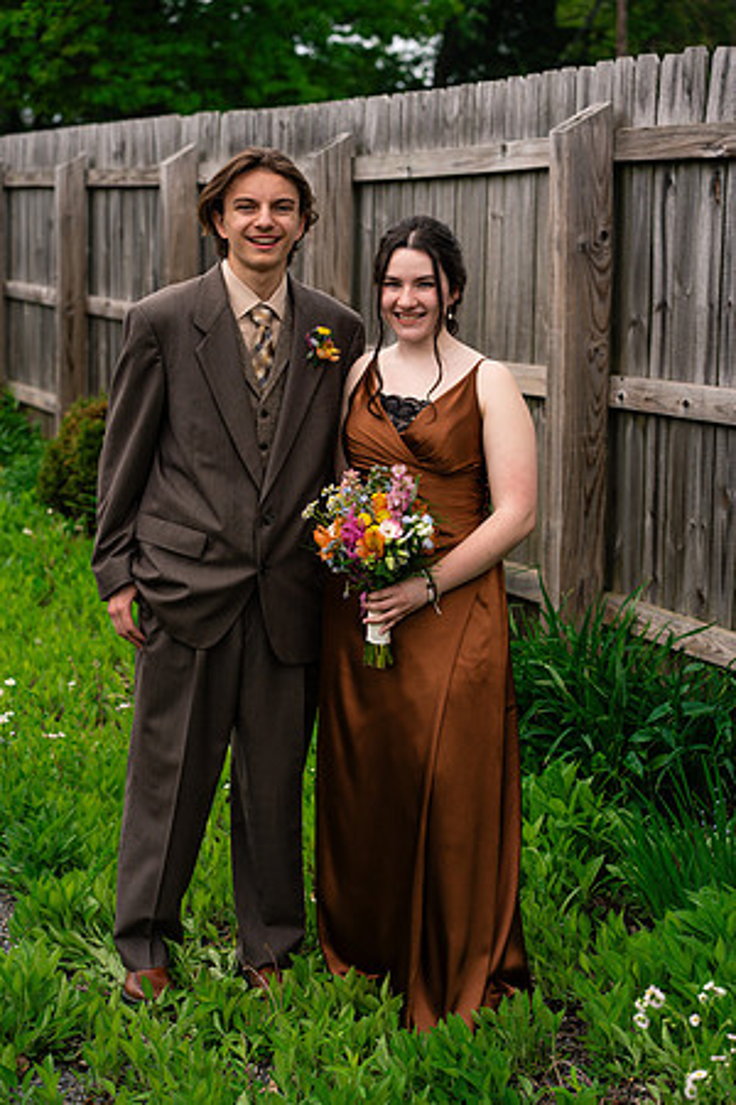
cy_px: 552
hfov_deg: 16.1
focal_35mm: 85
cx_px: 368
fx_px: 2606
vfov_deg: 23.9
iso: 400
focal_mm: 85
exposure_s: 1/800
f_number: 5
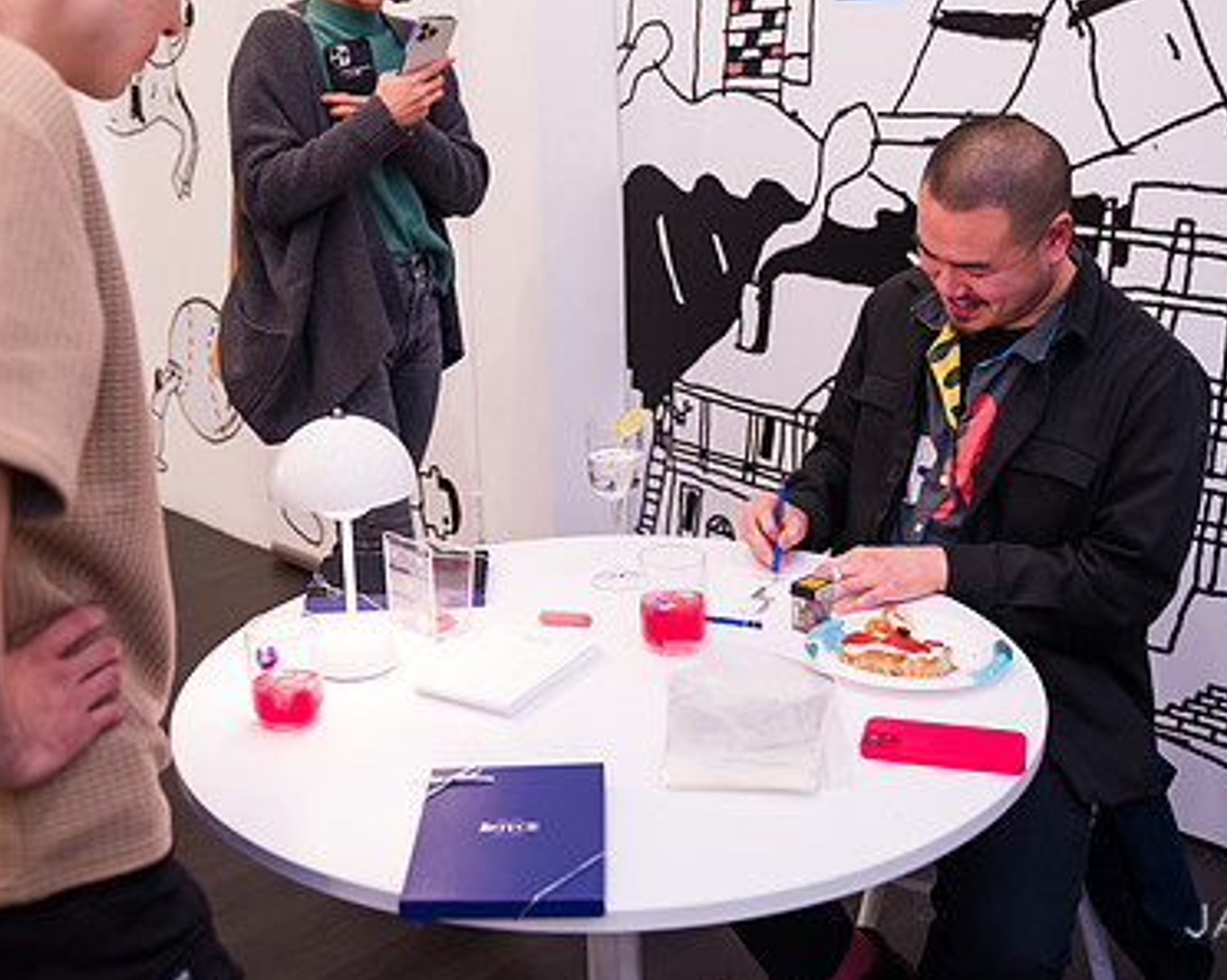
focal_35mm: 41
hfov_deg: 44.7
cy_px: 373
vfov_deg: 36.3
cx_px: 544
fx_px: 1488
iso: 1600
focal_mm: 28
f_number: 3.2
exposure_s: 1/200
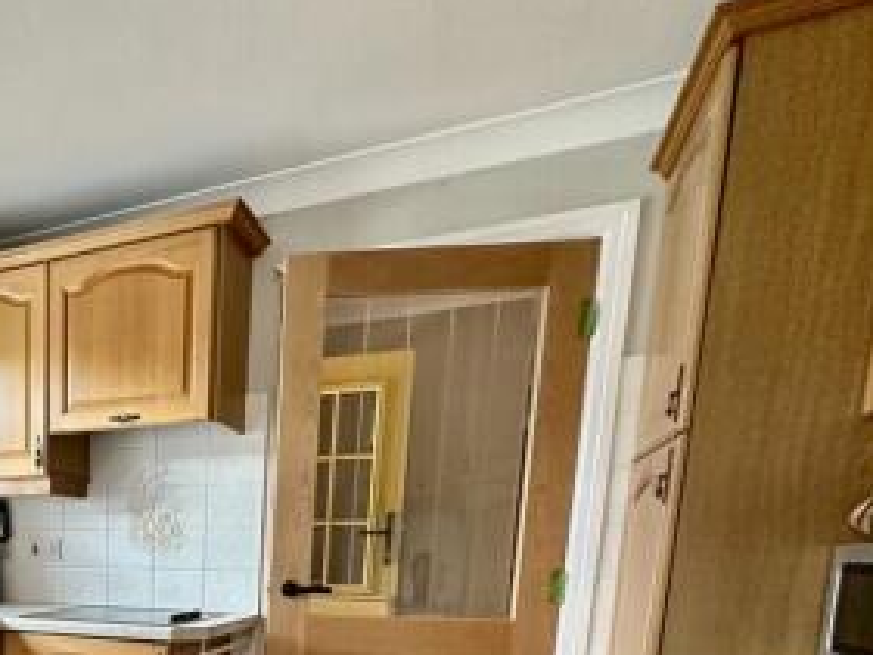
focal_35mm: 29
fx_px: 732
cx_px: 79
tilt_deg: -9.7
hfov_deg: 53.5
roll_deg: -0.9
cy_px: 666
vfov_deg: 41.5
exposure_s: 1/63
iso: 320
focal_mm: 2.22
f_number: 2.2
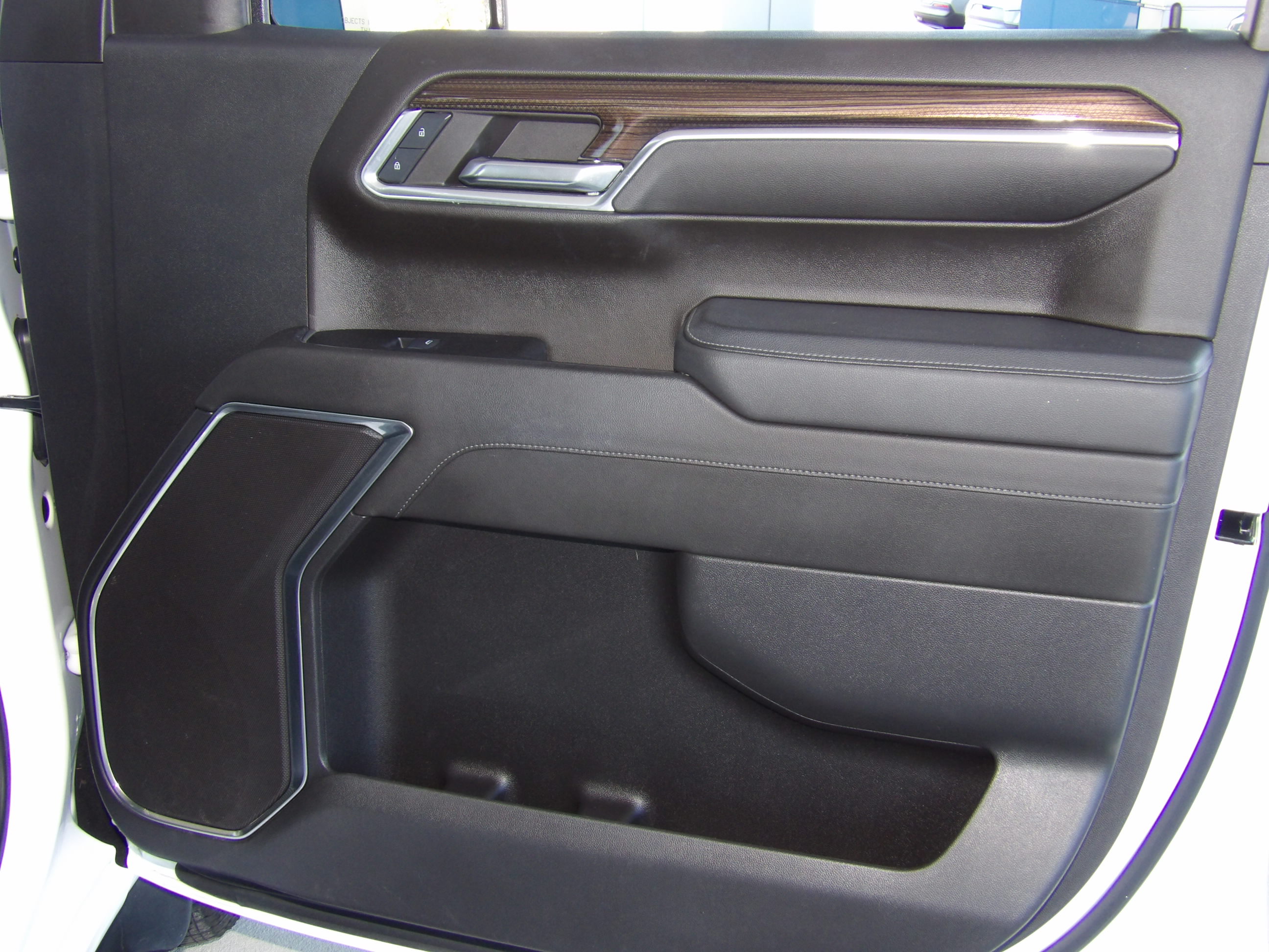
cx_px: 634
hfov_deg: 47.9
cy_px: 476
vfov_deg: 36.8
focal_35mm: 39
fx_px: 1430
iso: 200
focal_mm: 7
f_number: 3.7
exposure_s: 1/32
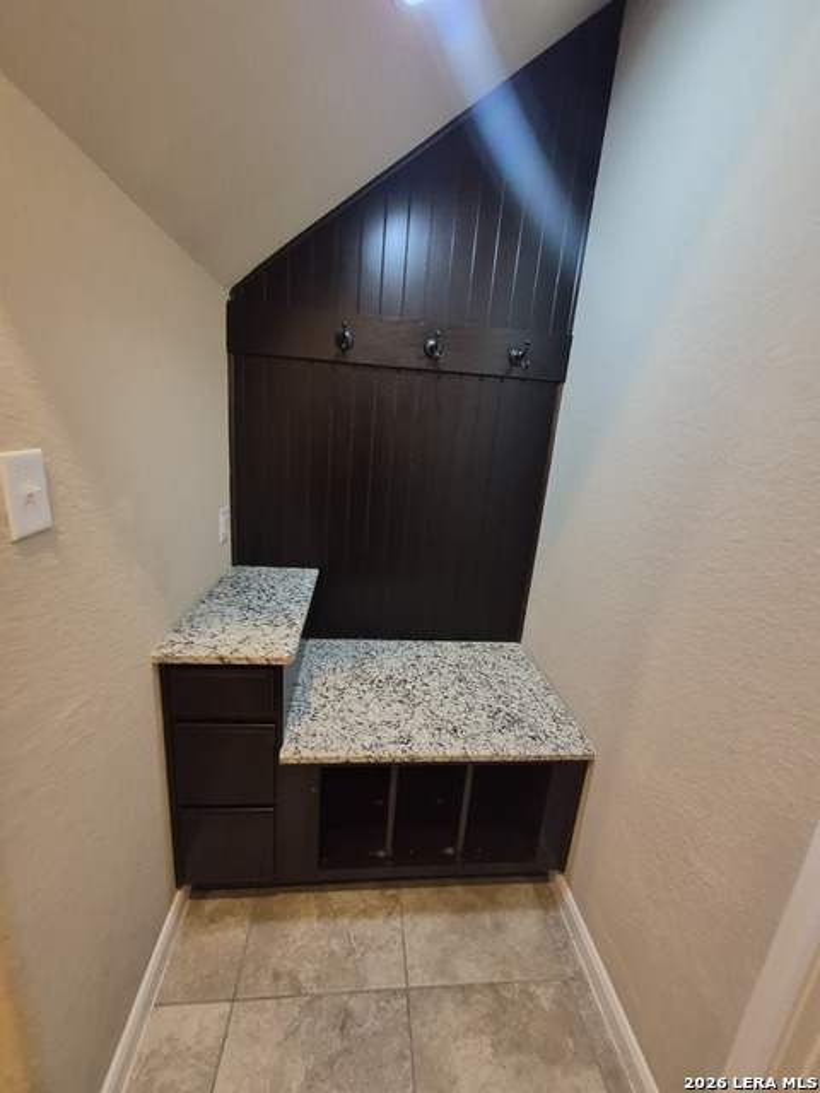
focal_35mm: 13
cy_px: 546
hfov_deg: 89.9
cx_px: 410
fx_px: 411
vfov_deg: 106.2
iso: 800
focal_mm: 1.74
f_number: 2.2
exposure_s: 1/60
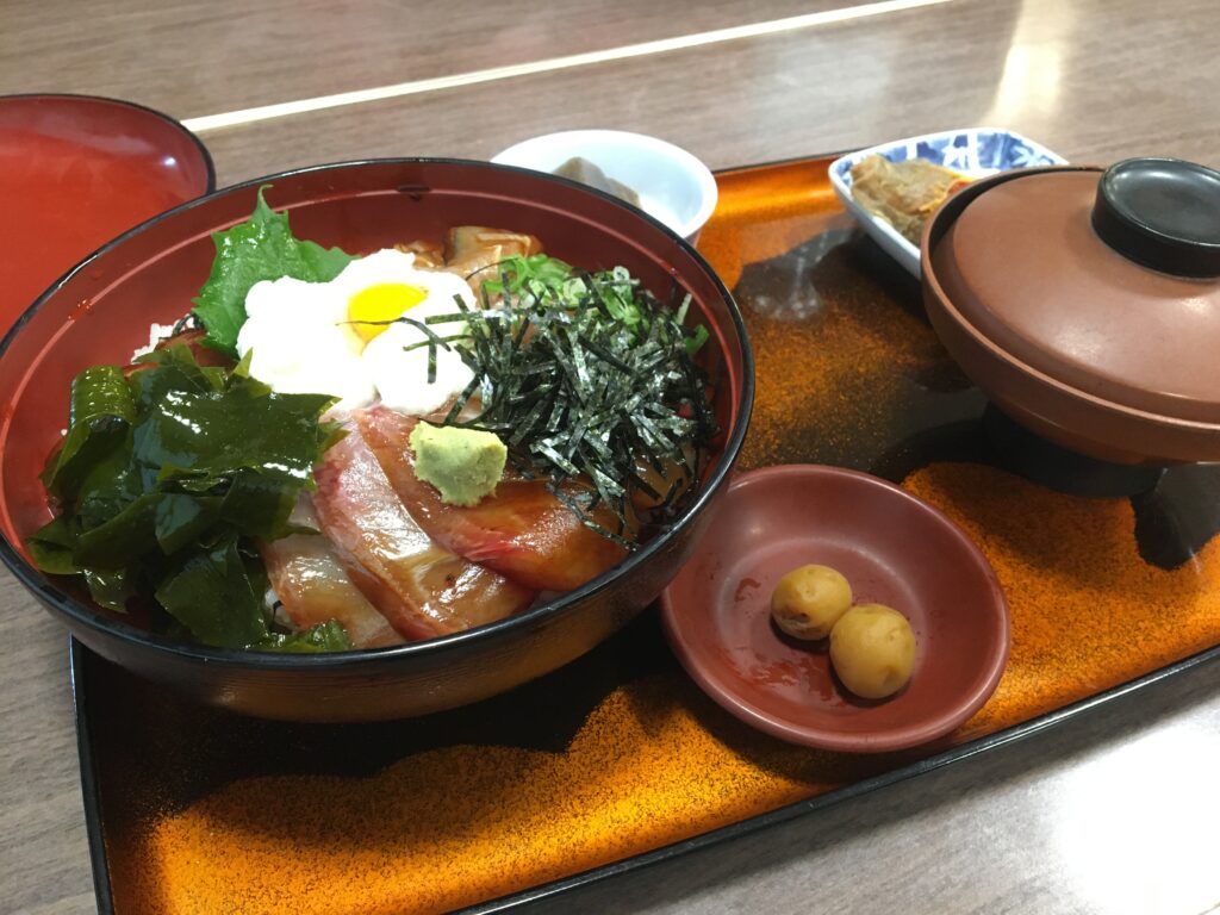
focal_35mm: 29
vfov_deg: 48.2
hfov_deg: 61.7
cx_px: 610
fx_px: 1022
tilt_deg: -45.1
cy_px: 458
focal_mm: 4.15
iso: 200
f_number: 2.2
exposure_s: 1/30
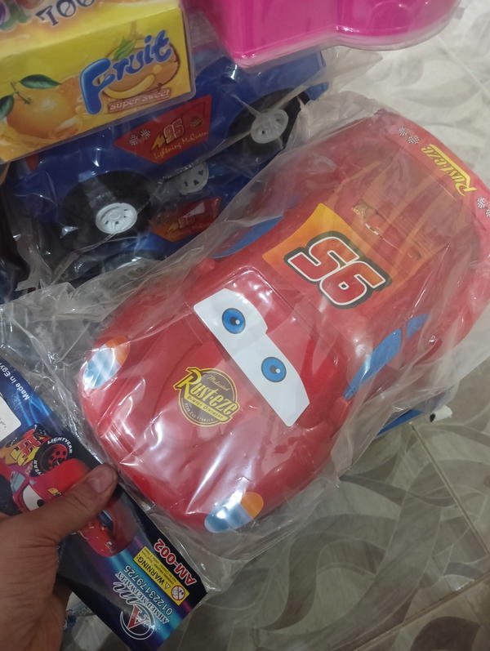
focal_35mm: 26
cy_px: 326
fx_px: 490
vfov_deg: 67.2
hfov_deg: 53.2
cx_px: 245
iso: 1250
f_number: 1.8
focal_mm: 4.05
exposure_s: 1/16.7
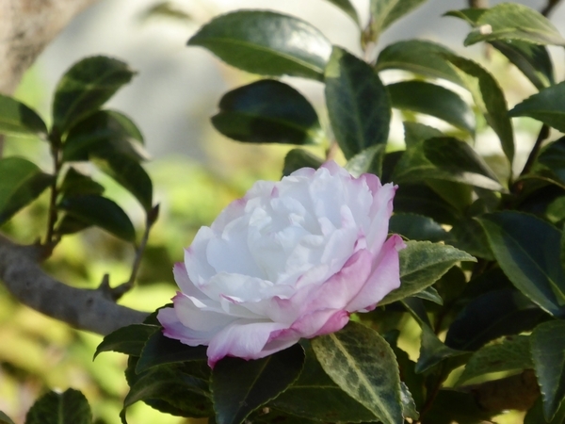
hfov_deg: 4.1
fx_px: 7818
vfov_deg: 3.1
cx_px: 282
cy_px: 212
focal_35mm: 479
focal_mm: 77.3
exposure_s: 1/400
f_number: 6
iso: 320
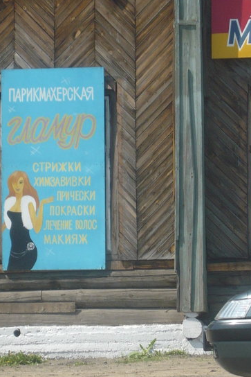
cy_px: 216
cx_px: 96
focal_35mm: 214
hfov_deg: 6.4
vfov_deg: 9.6
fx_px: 2236
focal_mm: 16.5
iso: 100
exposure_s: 1/400
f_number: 5.1
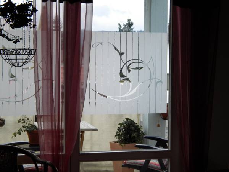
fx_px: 523
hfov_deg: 24.7
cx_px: 114
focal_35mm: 79
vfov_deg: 18.7
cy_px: 86
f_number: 5.1
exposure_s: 1/125
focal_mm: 14.3
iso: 231
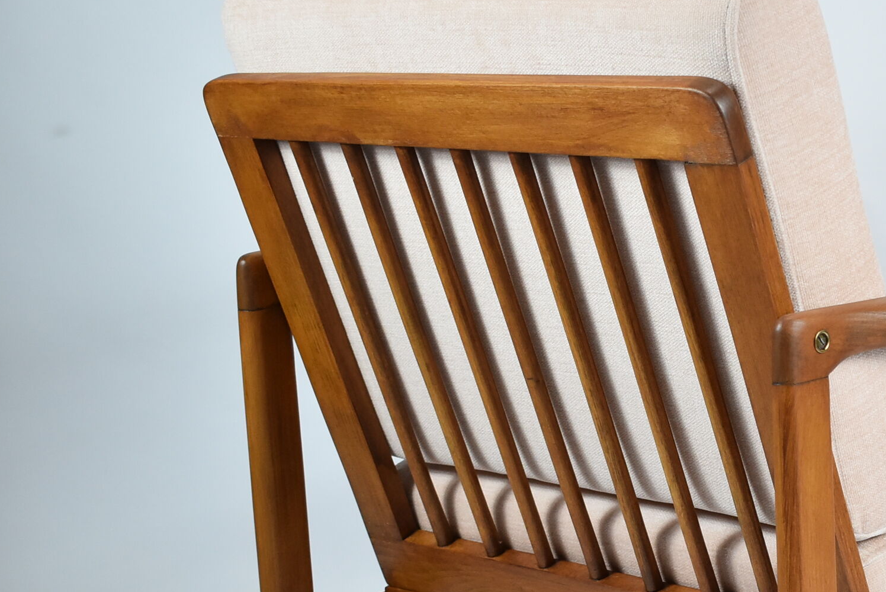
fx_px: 2217
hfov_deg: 22.0
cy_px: 470
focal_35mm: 90
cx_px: 811
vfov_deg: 15.1
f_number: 4.2
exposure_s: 1/125
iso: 900
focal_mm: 30
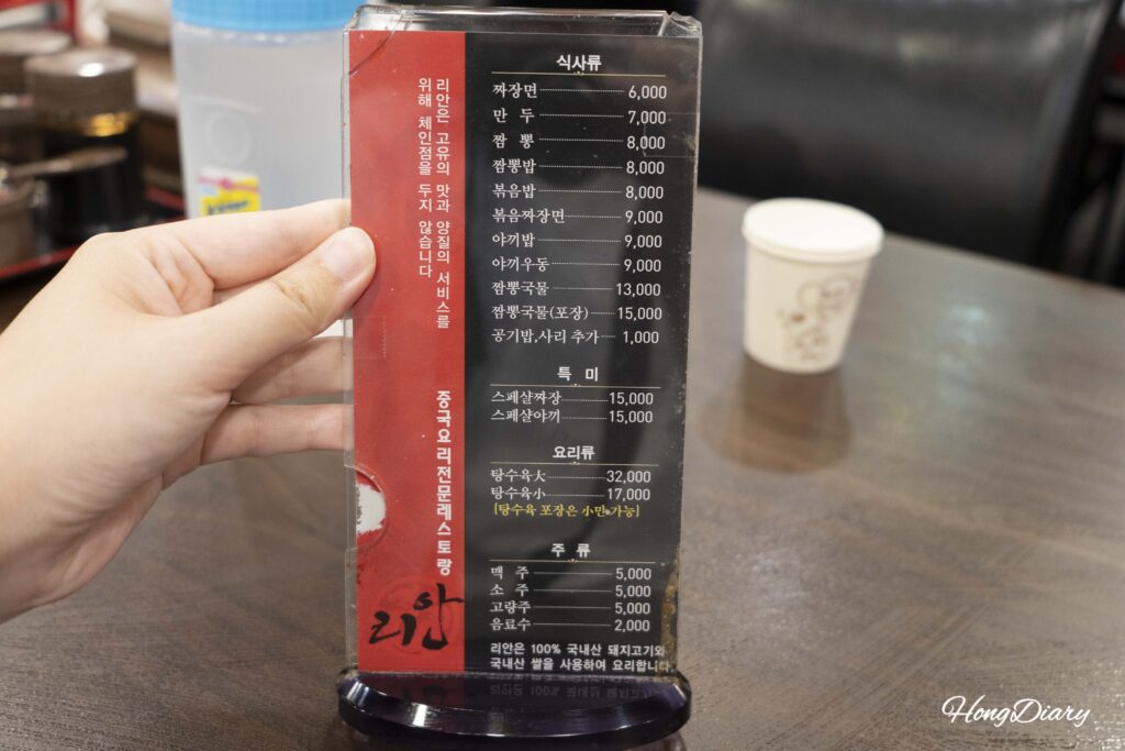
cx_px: 562
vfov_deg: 41.1
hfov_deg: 58.7
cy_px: 376
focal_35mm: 32
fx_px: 1000
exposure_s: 1/60
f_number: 4.5
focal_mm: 32
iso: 2000
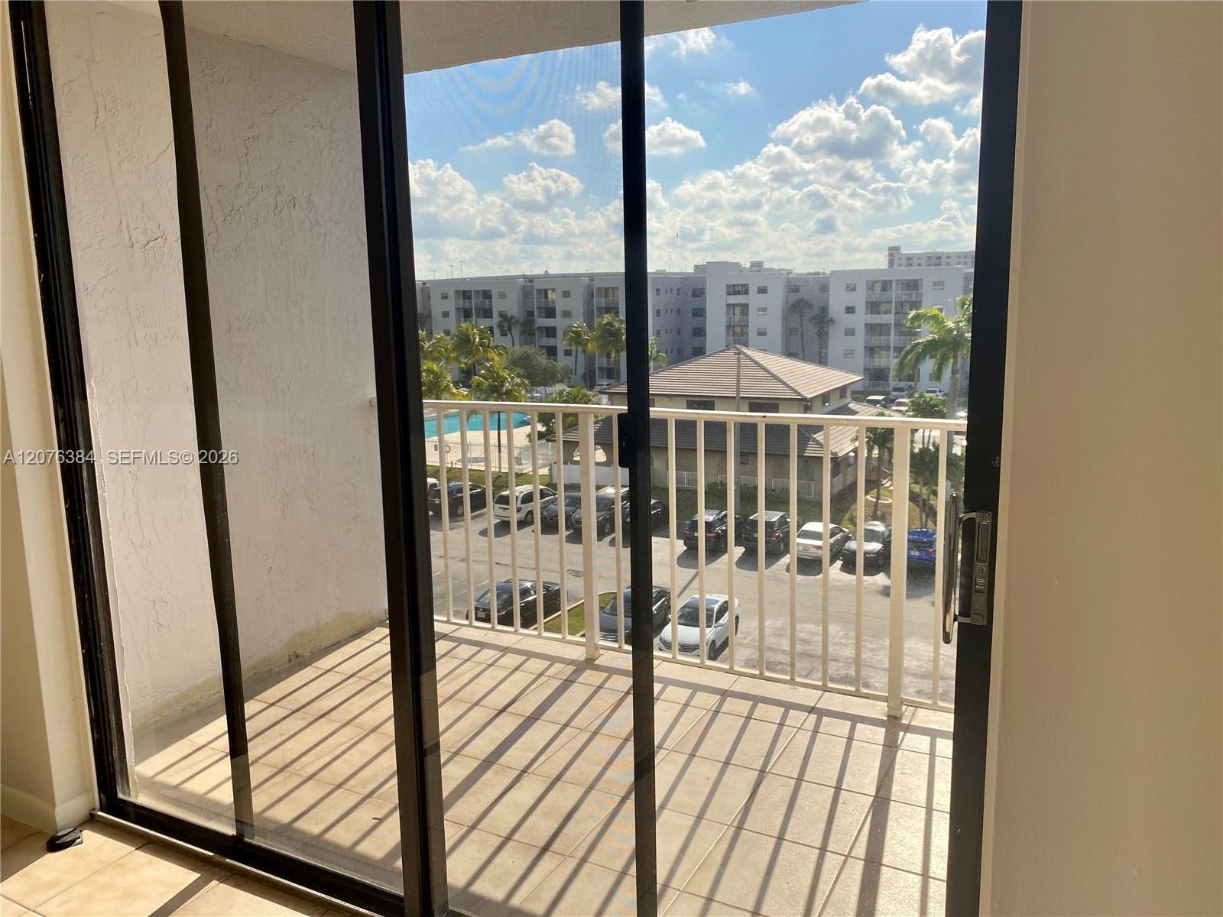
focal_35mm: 26
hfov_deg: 67.3
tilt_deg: -10.2
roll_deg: +0.3
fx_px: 919
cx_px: 612
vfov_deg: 53.1
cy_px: 458
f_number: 1.8
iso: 32
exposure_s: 1/2463
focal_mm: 4.25
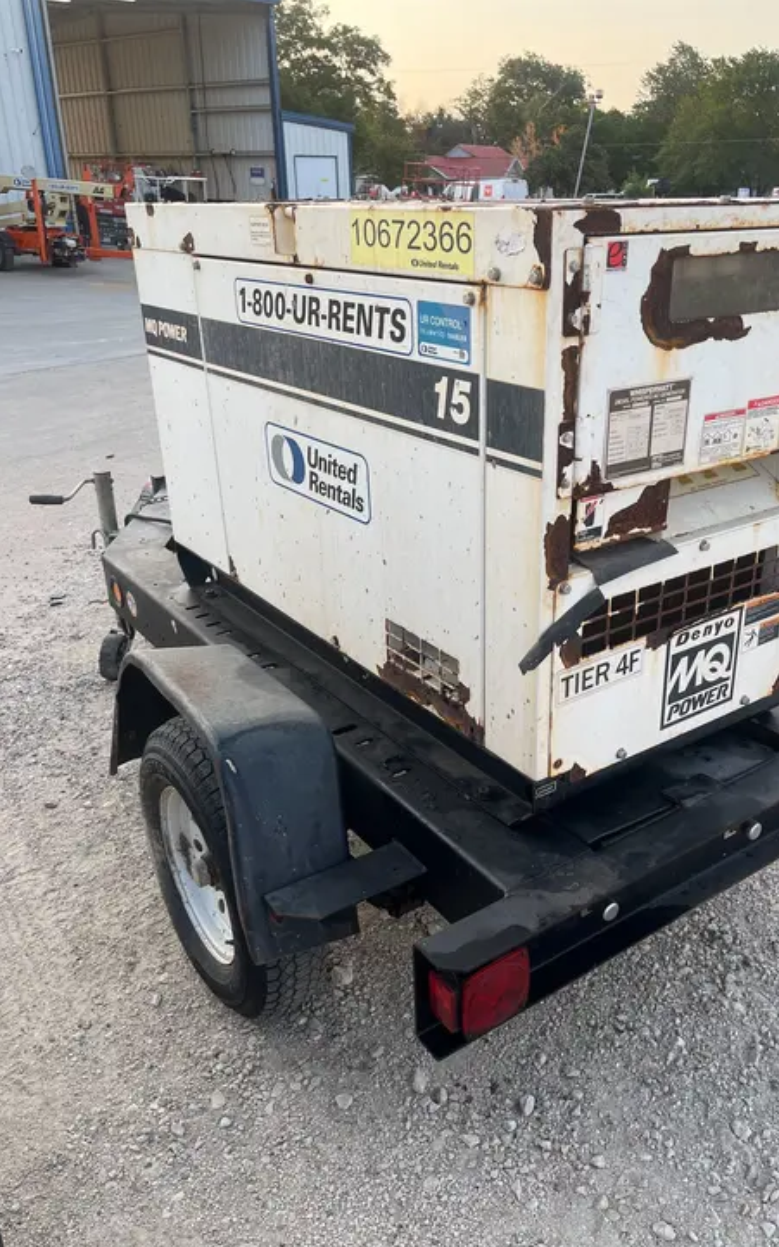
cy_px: 631
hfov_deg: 44.4
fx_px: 951
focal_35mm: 28
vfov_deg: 66.5
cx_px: 454
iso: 50
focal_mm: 5.1
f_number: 1.6
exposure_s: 1/349
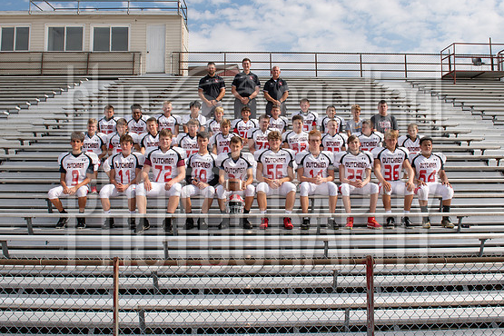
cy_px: 156
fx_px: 476
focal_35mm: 34
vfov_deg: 38.9
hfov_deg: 55.8
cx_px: 265
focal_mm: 24
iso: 125
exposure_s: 1/250
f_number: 11
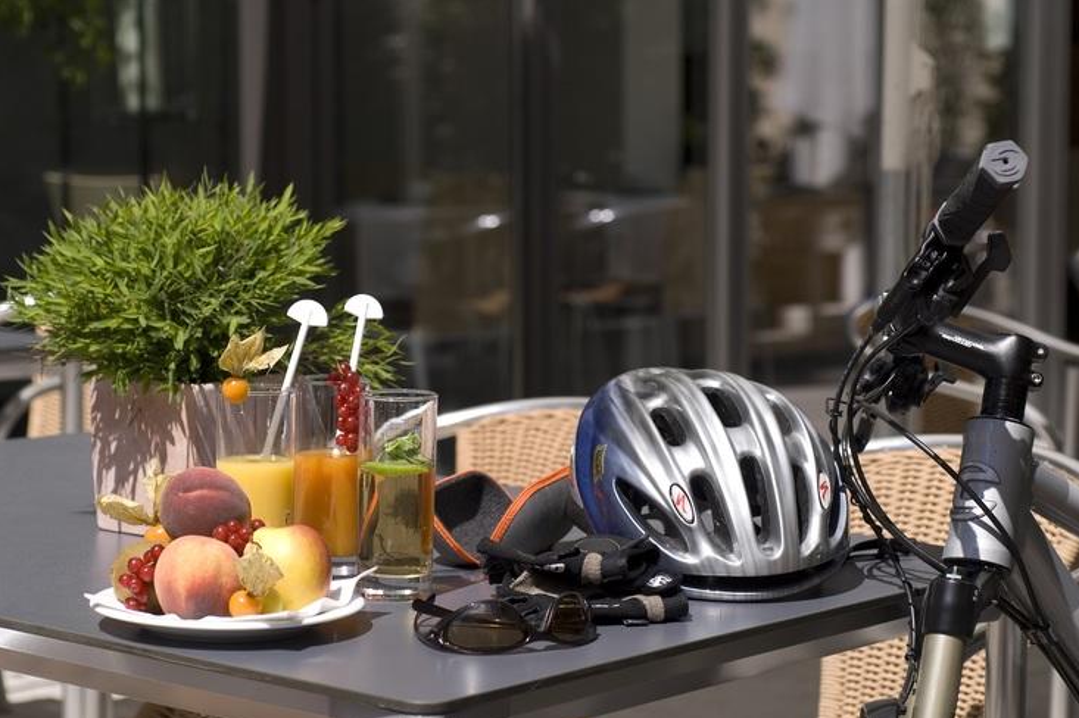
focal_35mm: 91
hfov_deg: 22.4
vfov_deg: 15.0
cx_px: 540
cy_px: 361
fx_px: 2726
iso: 100
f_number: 4.5
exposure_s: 1/750
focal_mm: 60
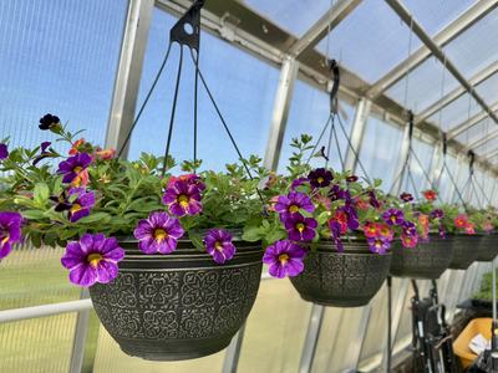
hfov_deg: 71.6
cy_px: 186
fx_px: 345
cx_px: 249
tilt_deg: +5.4
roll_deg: -0.9
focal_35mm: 24
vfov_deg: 56.8
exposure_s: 1/955
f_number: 1.78
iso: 80
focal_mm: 6.76
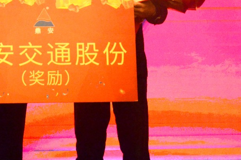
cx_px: 93
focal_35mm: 103
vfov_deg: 13.2
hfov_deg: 19.8
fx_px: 688
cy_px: 40
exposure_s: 1/640
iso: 4500
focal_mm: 26
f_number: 4
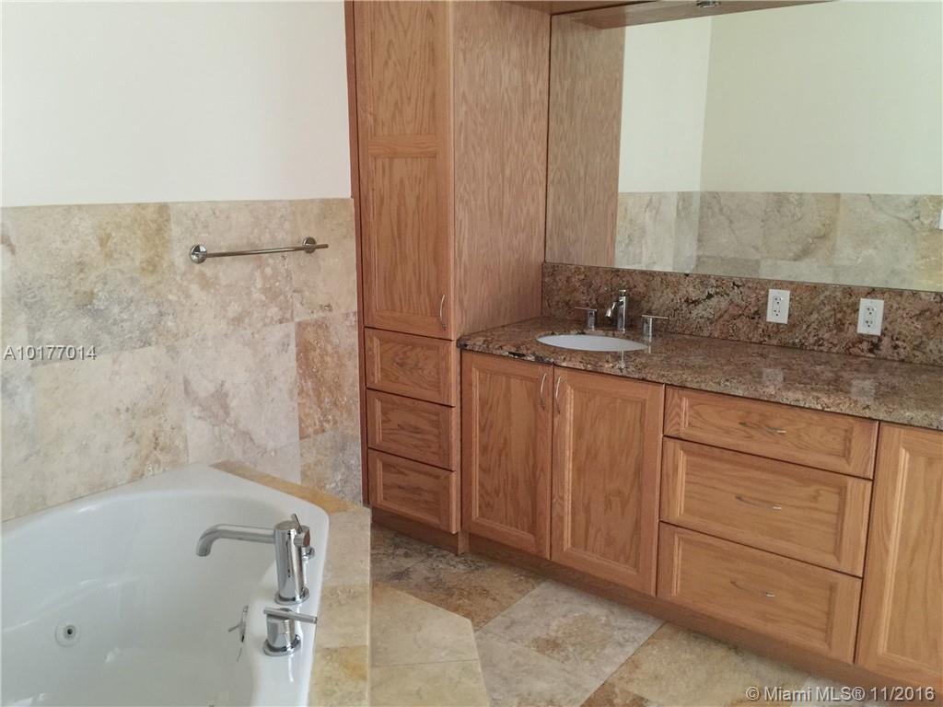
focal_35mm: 29
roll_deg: -0.6
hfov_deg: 61.7
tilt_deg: -10.9
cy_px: 354
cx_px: 472
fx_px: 790
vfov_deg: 48.2
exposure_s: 1/4
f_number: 2.2
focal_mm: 4.15
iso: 100
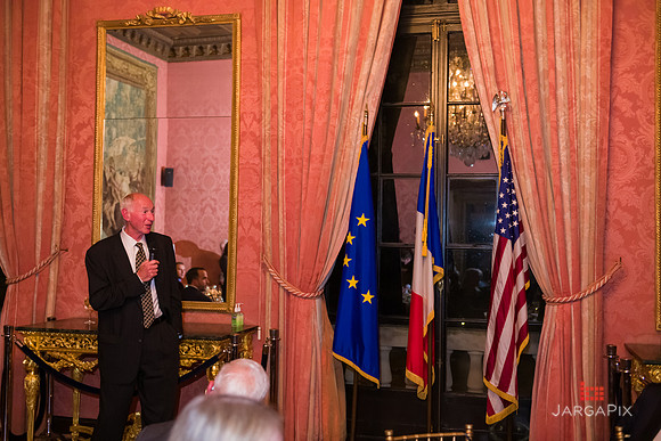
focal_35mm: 40
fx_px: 735
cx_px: 330
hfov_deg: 48.4
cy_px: 220
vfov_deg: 33.4
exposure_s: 1/100
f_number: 3.2
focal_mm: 40
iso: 3200
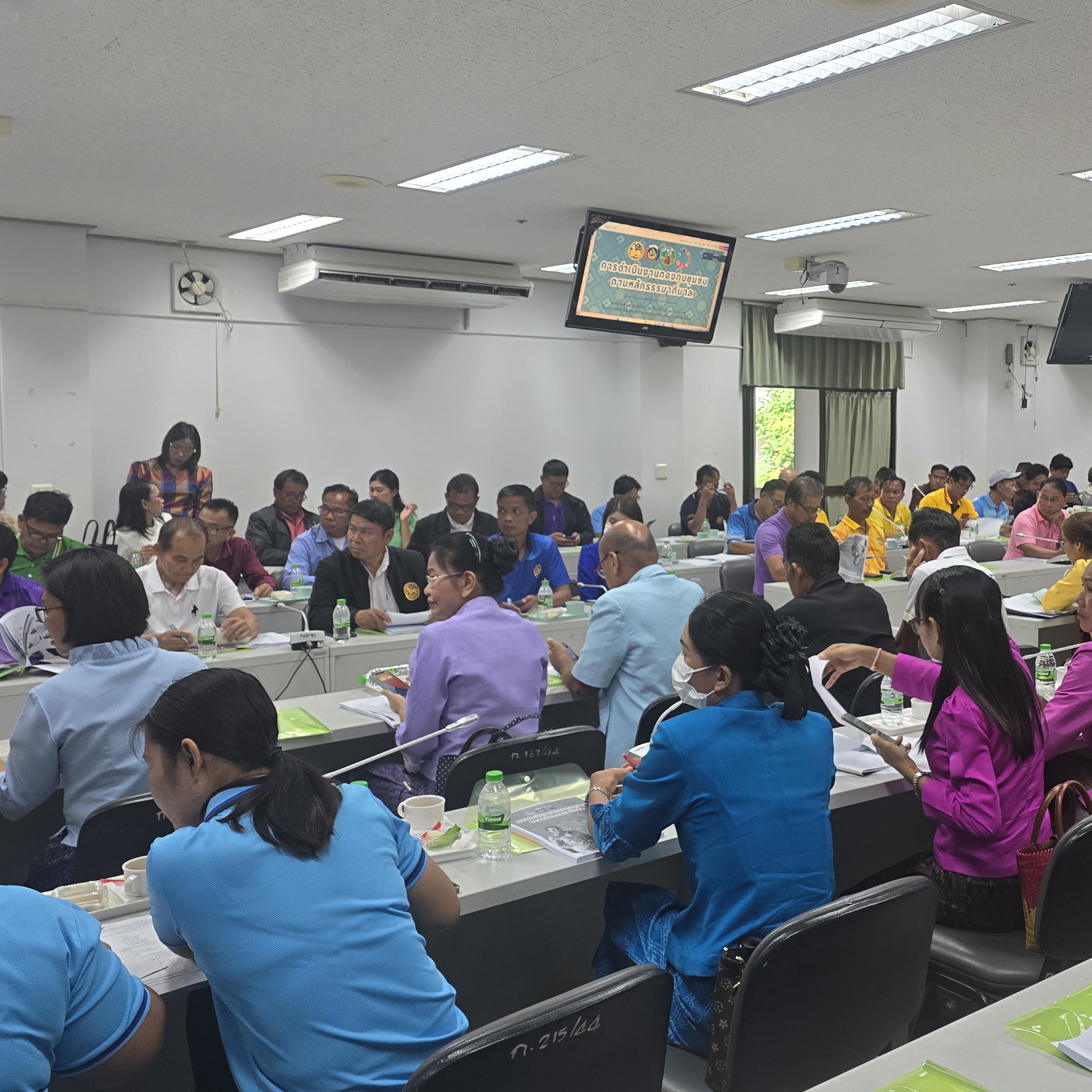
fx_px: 1249
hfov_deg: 46.5
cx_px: 721
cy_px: 511
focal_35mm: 35
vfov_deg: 47.2
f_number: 1.7
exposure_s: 1/100
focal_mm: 6.3
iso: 100
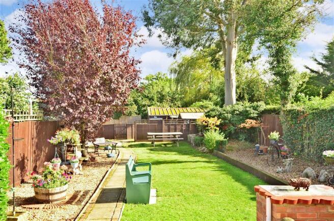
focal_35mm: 30
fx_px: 278
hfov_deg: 62.0
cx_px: 167
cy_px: 110
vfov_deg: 43.4
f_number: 11
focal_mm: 20
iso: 200
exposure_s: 1/20
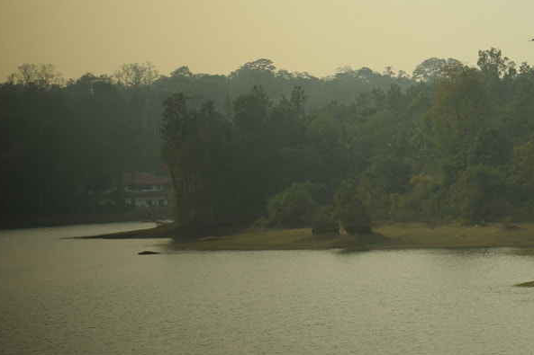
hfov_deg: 12.5
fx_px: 2402
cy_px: 39
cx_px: 600
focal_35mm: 162
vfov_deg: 8.4
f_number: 8
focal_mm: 40
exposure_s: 1/200
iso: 100
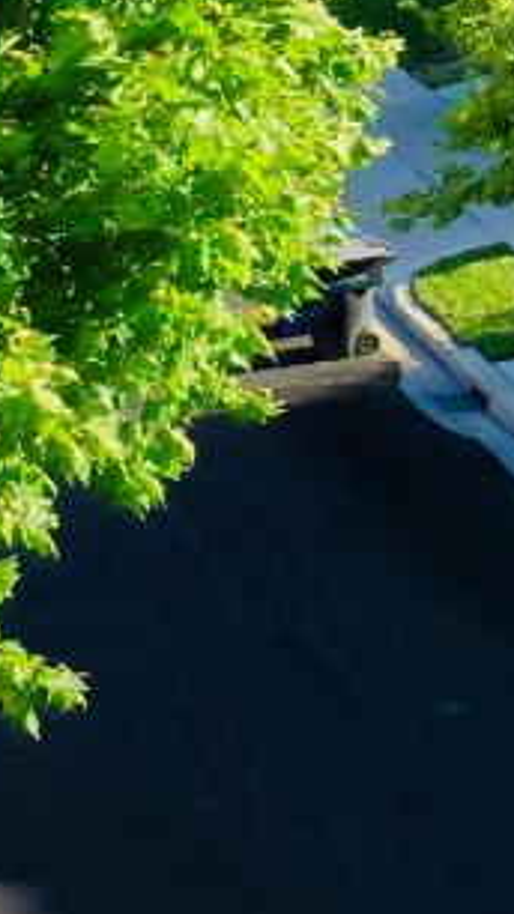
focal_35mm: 144
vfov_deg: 14.6
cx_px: 1910
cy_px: -105
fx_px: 3491
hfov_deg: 6.9
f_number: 5.6
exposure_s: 1/320
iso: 100
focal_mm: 10.26
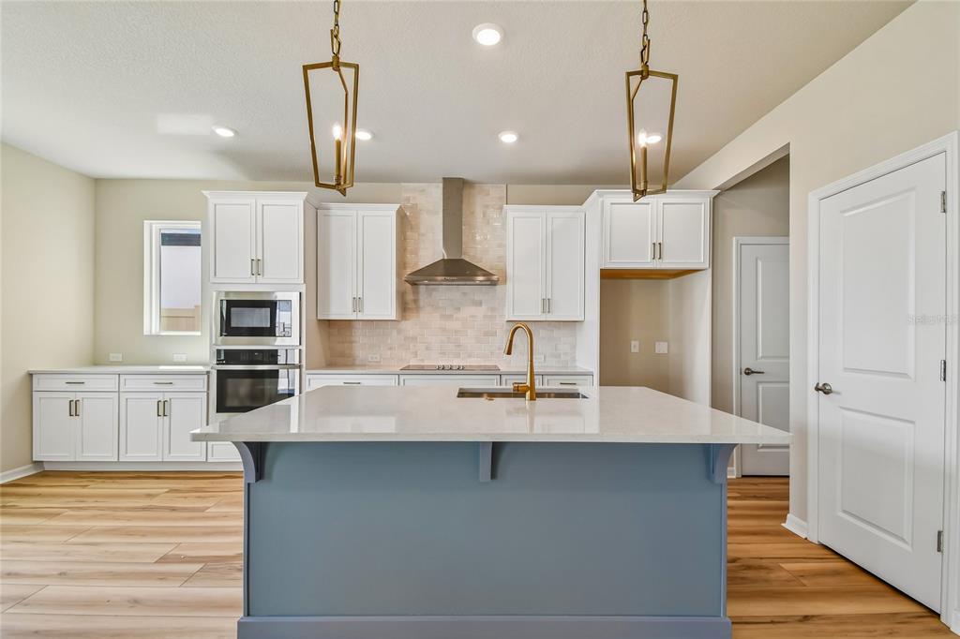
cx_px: 480
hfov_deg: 100.4
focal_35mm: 15
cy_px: 320
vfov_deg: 77.3
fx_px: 400
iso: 100
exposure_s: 1/40
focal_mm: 10
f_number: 7.1
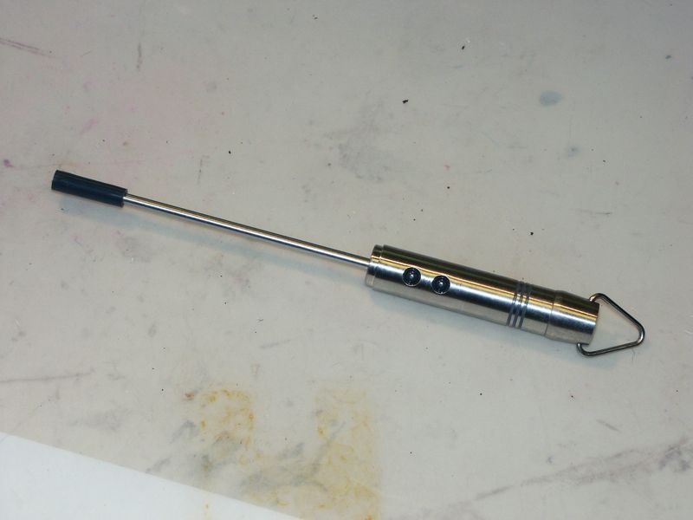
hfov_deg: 18.5
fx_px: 2122
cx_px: 346
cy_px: 260
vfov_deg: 14.0
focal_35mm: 106
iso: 200
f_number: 4.5
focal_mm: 26.38
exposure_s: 1/125
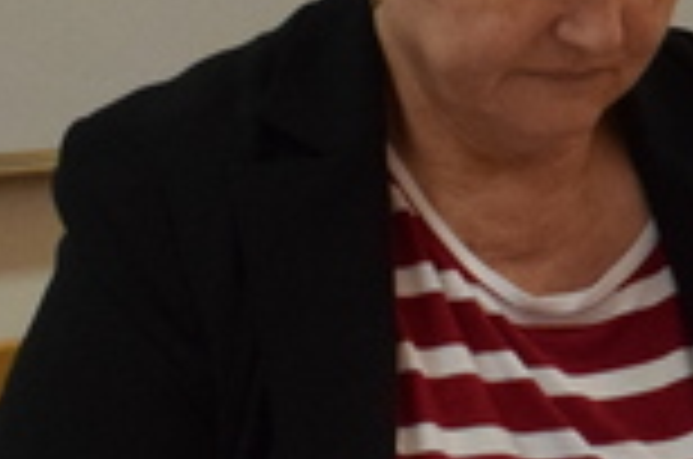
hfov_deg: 6.9
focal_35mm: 280
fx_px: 5379
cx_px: 1701
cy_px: 65
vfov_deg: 4.9
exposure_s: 1/50
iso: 2000
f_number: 7.1
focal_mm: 28
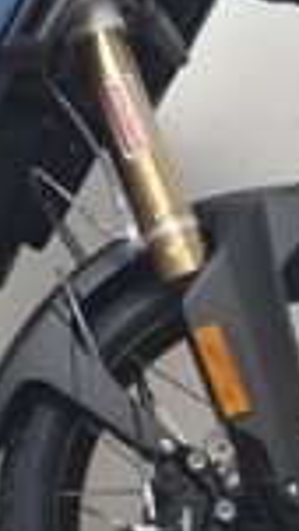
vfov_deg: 20.1
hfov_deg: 10.9
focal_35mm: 106
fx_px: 1493
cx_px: -183
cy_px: 158
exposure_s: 1/100
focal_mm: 5.4
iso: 125
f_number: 1.8
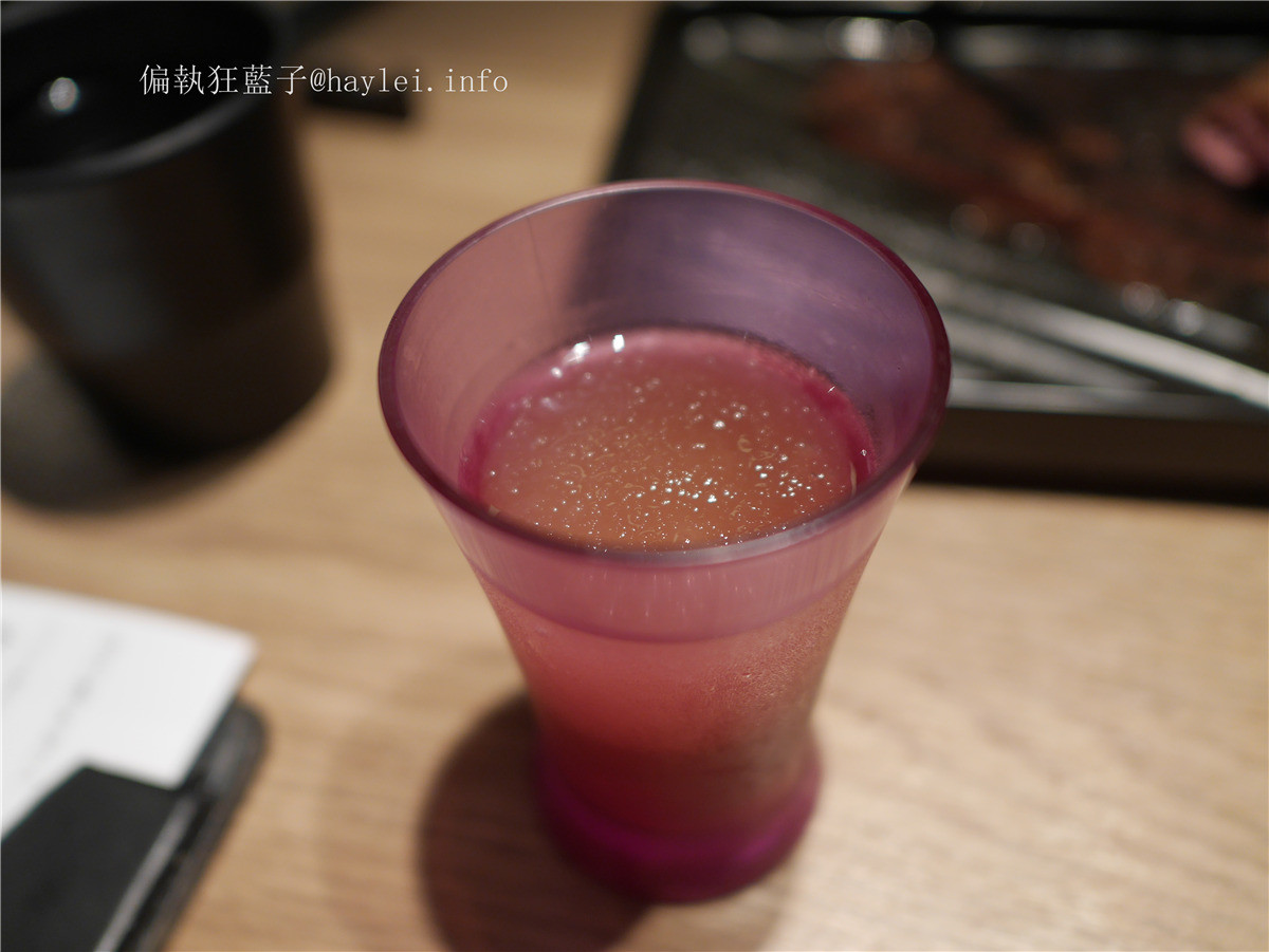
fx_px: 1100
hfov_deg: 59.9
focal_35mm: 30
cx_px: 634
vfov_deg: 46.8
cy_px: 476
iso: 400
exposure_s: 1/60
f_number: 1.7
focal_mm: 15
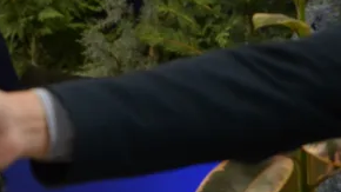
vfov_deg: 4.4
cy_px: 16
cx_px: -208
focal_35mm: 277
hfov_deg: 7.6
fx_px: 2504
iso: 1600
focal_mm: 50
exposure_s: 1/200
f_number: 3.2
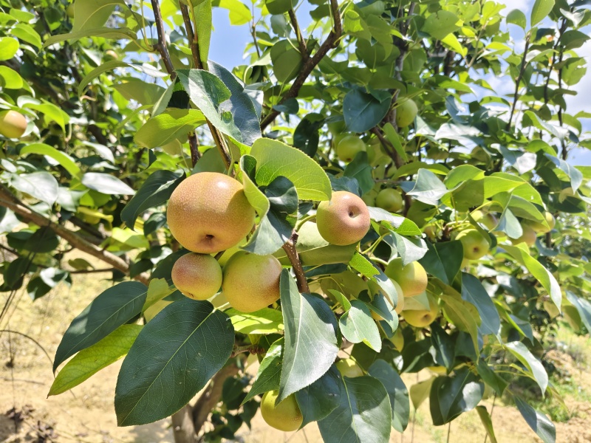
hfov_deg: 73.9
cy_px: 222
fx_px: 393
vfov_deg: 58.9
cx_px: 296
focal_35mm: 23
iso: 50
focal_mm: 5.56
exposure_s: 1/898
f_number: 1.88
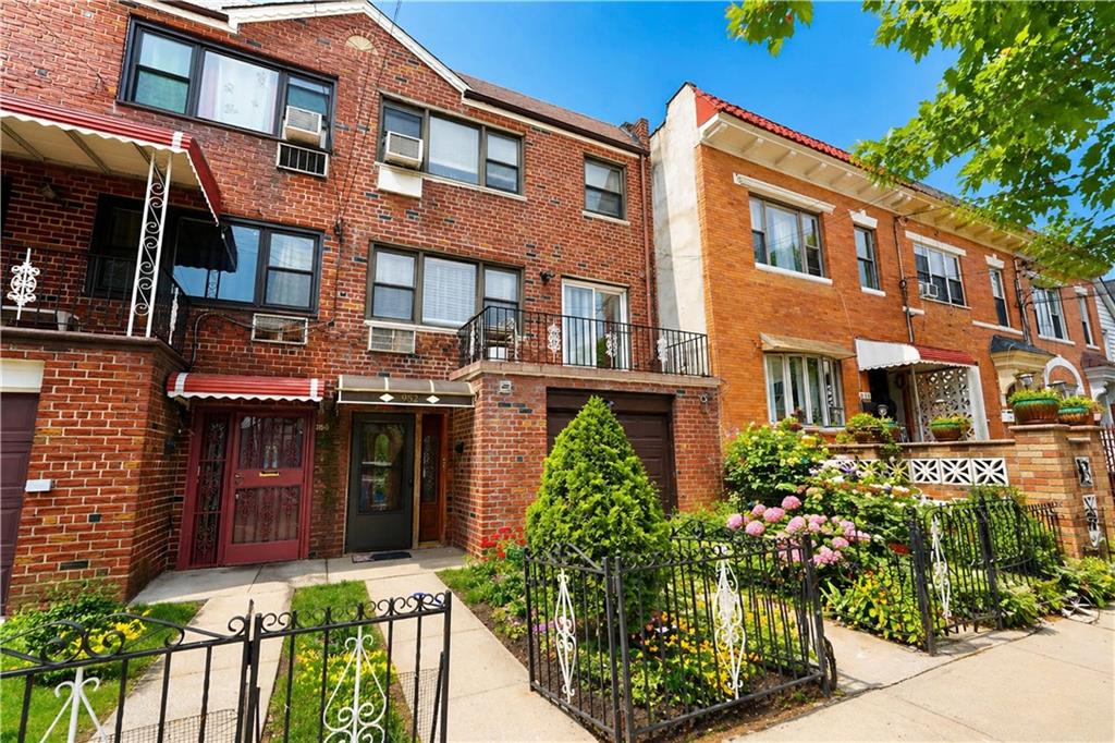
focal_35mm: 16
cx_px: 558
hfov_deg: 95.0
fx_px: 511
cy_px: 372
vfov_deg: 72.0
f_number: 8
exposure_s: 1/125
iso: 100
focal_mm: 16.5
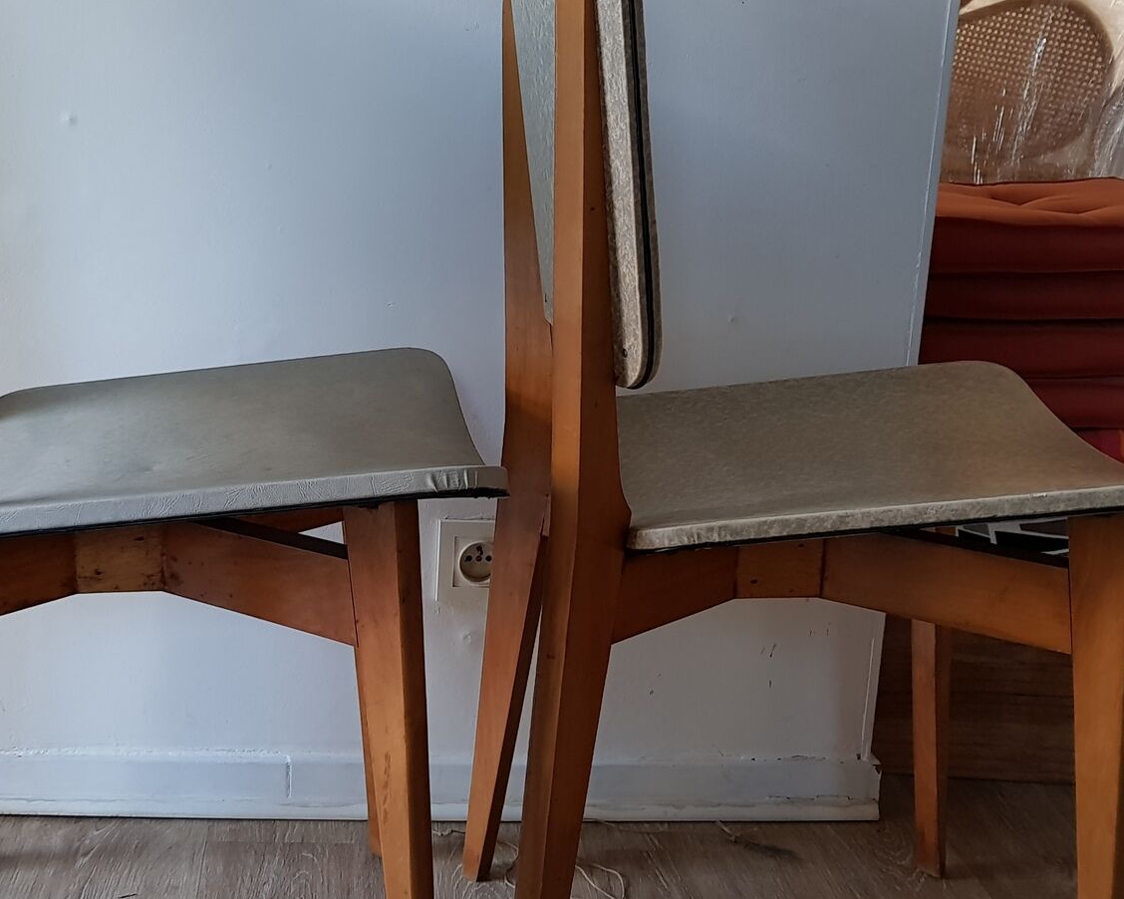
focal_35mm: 45
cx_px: 392
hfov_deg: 40.7
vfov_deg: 33.4
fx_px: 1497
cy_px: 459
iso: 125
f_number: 1.7
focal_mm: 4.2
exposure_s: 1/50
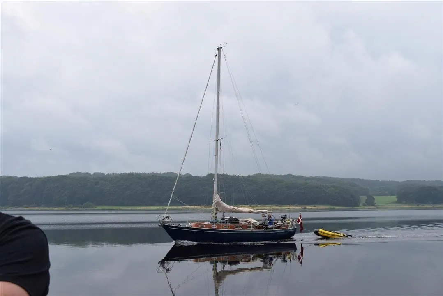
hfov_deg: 49.5
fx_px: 480
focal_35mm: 39
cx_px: 222
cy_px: 148
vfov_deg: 34.2
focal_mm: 26
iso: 200
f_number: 9
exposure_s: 1/320
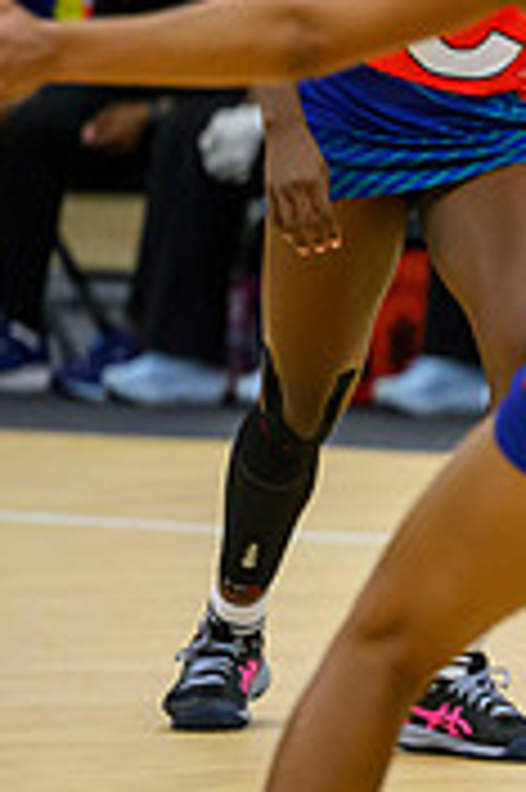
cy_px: 172
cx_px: 1126
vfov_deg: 2.9
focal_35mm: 724
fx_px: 15898
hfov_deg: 1.9
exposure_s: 1/1000
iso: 4000
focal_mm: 200
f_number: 2.8
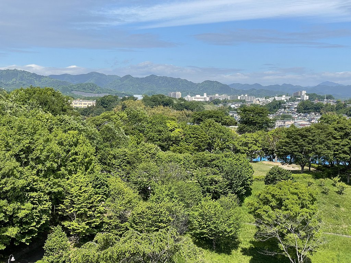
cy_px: 132
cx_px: 176
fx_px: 527
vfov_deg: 28.0
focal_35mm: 52
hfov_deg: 36.8
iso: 25
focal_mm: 6
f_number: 2
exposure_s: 1/1712
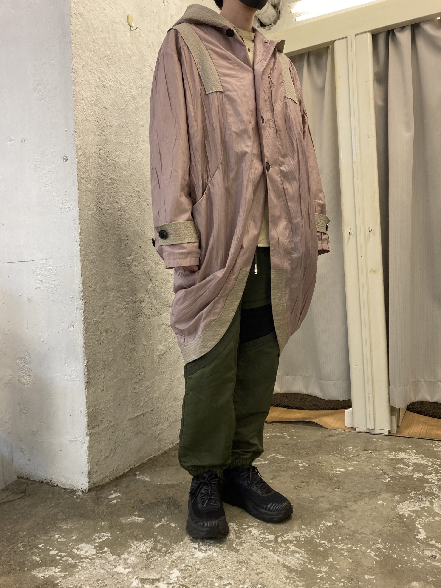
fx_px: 476
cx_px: 220
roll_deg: +2.8
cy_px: 294
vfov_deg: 63.4
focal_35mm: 28
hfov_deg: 49.7
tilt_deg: +0.9
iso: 64
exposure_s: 1/50
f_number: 1.8
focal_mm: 3.99
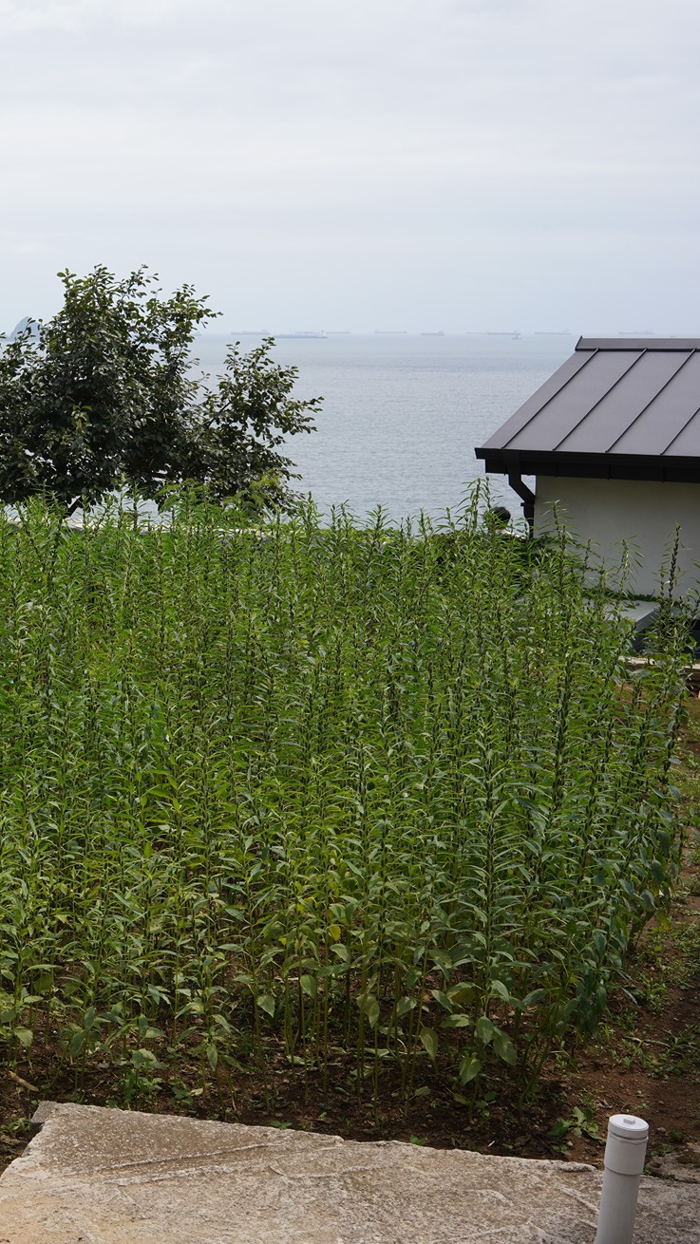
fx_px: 1848
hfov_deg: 20.6
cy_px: 629
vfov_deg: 37.2
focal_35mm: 56
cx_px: -31
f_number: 10
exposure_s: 1/125
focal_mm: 35
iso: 100
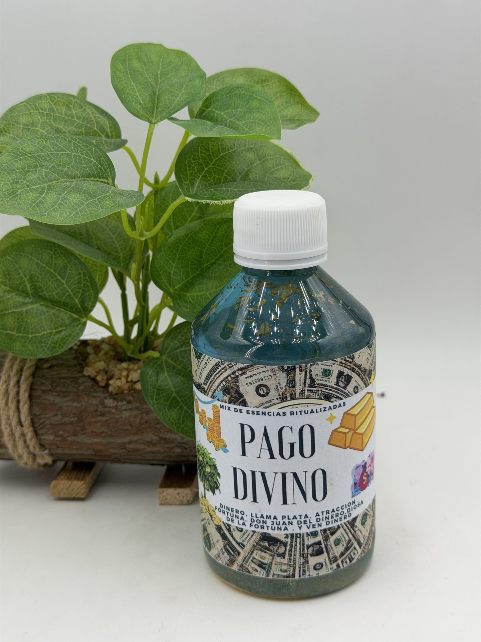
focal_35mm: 48
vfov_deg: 39.7
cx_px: 240
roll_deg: +0.4
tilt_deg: -16.3
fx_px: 889
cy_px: 321
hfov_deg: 30.3
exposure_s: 1/2865
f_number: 1.78
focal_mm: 6.76
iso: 64
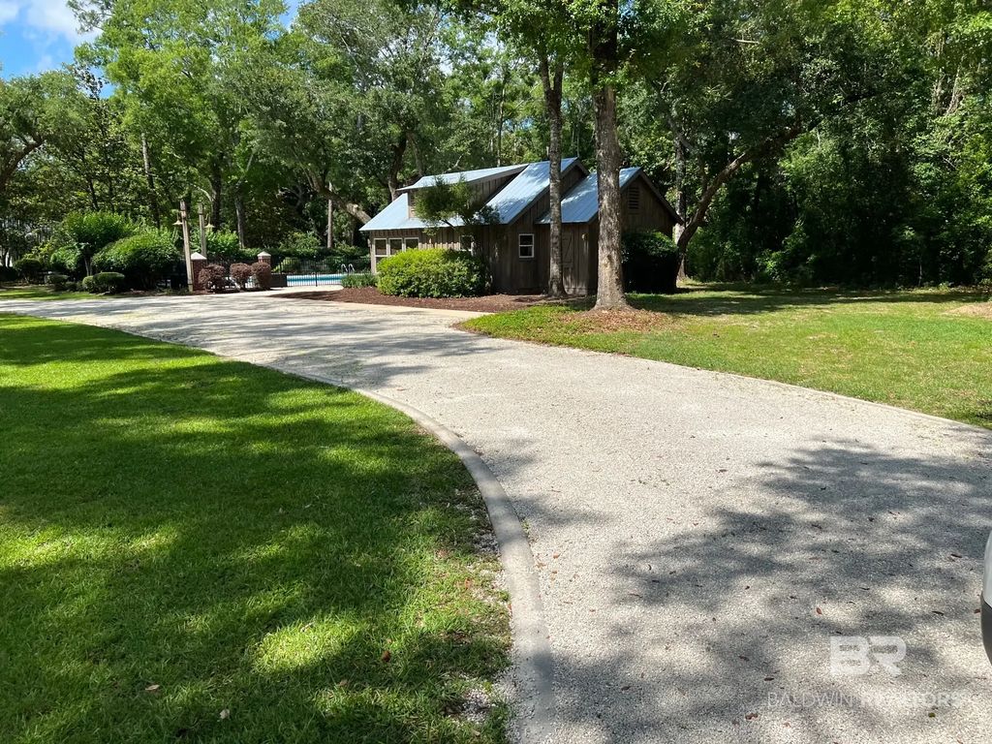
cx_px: 496
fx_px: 745
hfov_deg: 67.3
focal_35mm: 26
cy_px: 372
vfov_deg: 53.1
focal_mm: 5.7
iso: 50
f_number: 1.5
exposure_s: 1/3704
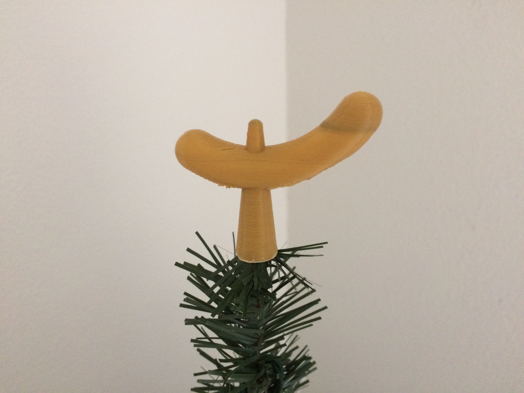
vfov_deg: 48.2
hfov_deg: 61.7
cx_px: 262
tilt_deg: -21.8
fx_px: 439
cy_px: 196
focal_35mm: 29
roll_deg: +0.4
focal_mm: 4.15
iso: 250
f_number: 2.2
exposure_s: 1/30
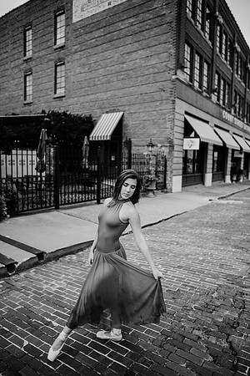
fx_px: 250
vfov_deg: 73.7
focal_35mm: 24
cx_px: 125
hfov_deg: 53.1
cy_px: 188
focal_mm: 24
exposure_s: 1/1250
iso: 160
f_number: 2.2
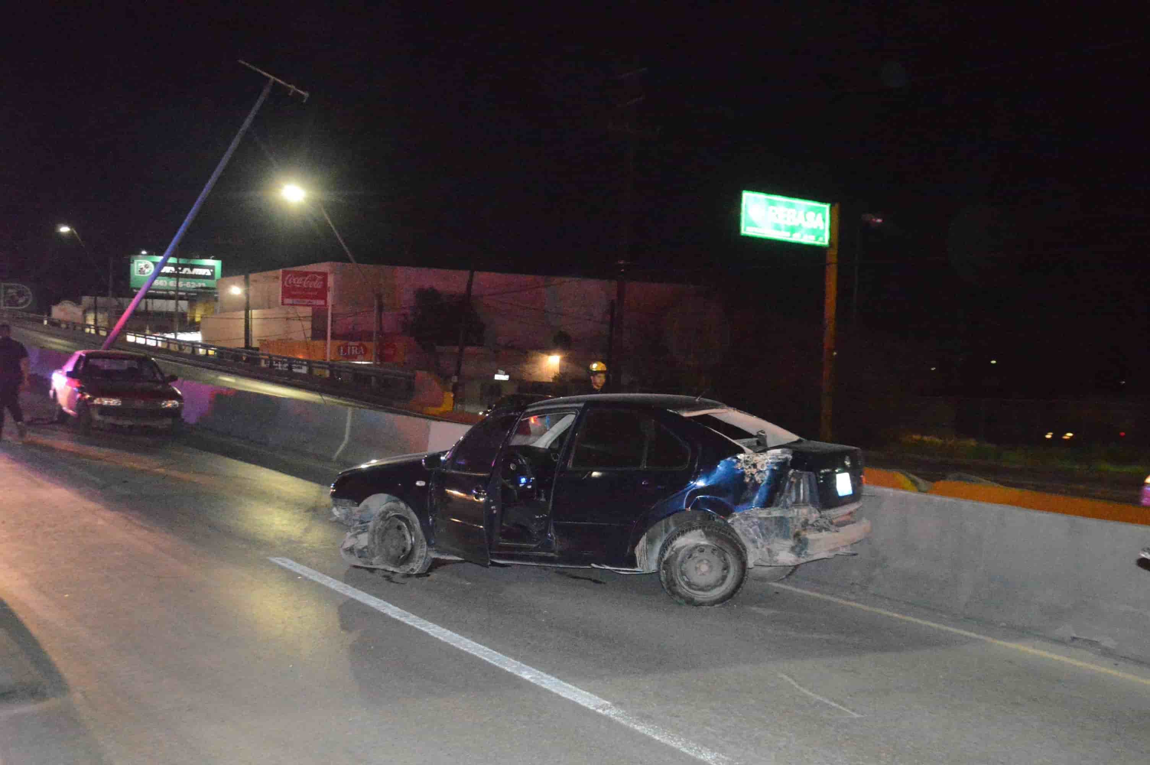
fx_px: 1340
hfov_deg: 46.4
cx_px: 575
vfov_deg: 31.8
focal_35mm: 42
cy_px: 382
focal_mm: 28
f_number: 4
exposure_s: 1/100
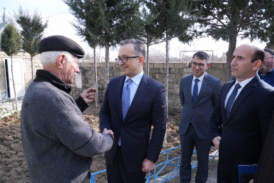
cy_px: 92
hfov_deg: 73.7
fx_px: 183
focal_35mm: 24
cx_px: 137
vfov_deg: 53.1
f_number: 8
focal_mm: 24
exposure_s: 1/200
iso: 320
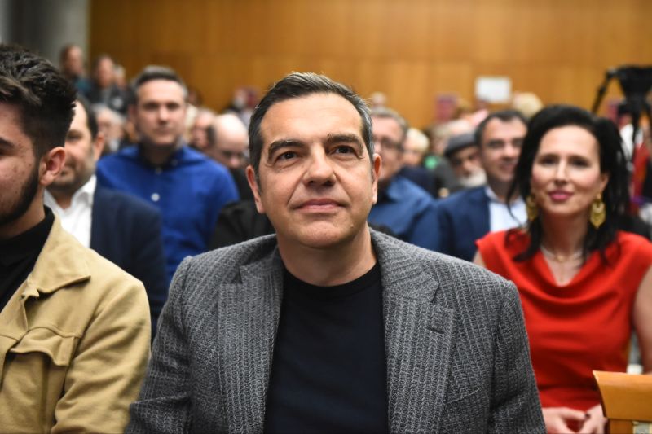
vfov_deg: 24.2
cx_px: 326
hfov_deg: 35.6
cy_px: 217
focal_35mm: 56
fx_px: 1014
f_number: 3.2
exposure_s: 1/200
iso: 6400
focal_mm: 56
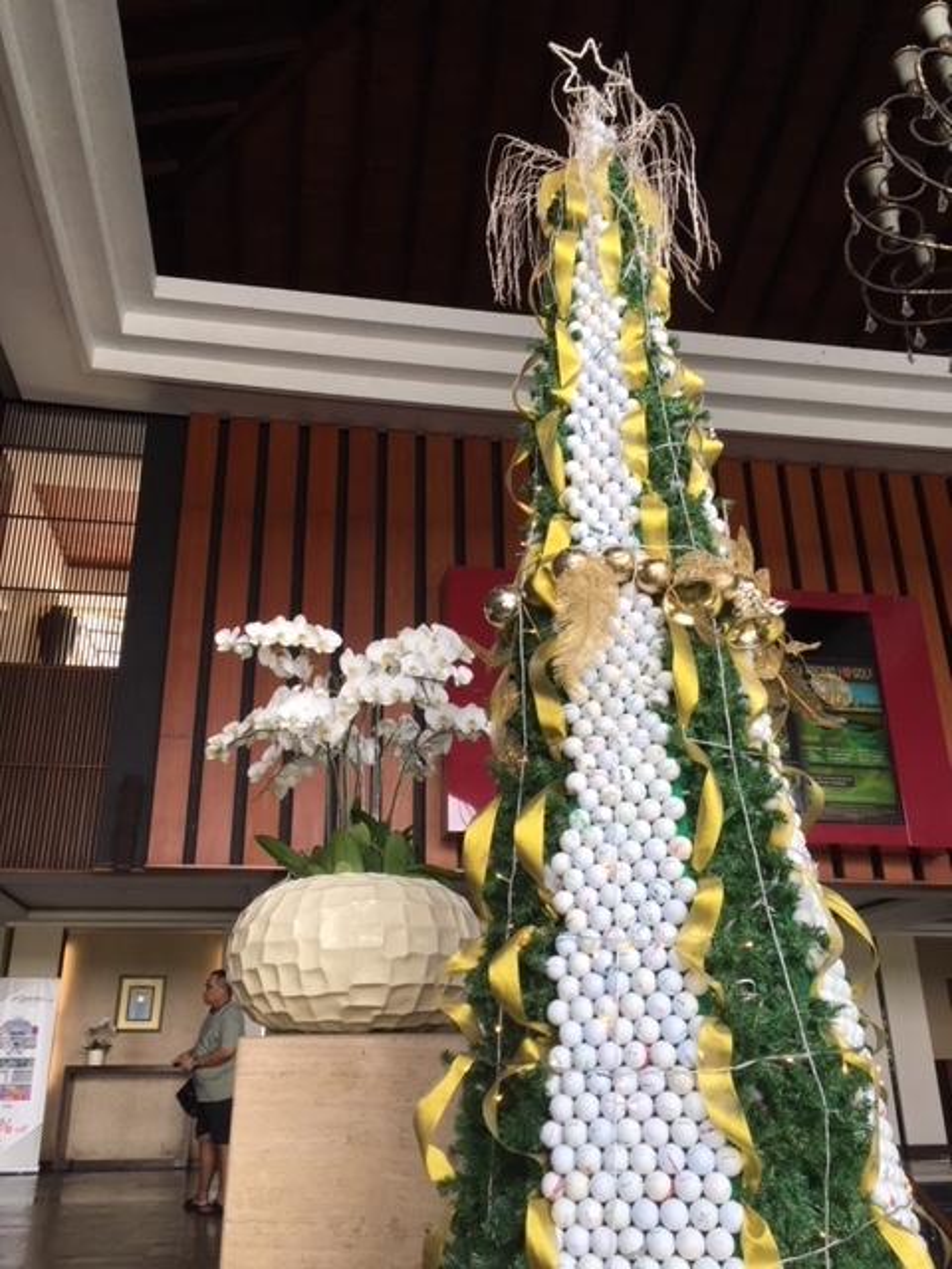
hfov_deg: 48.2
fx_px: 1063
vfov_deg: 61.7
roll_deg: +0.3
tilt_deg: +22.5
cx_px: 476
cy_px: 634
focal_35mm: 29
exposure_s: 1/100
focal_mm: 4.15
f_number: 2.2
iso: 40
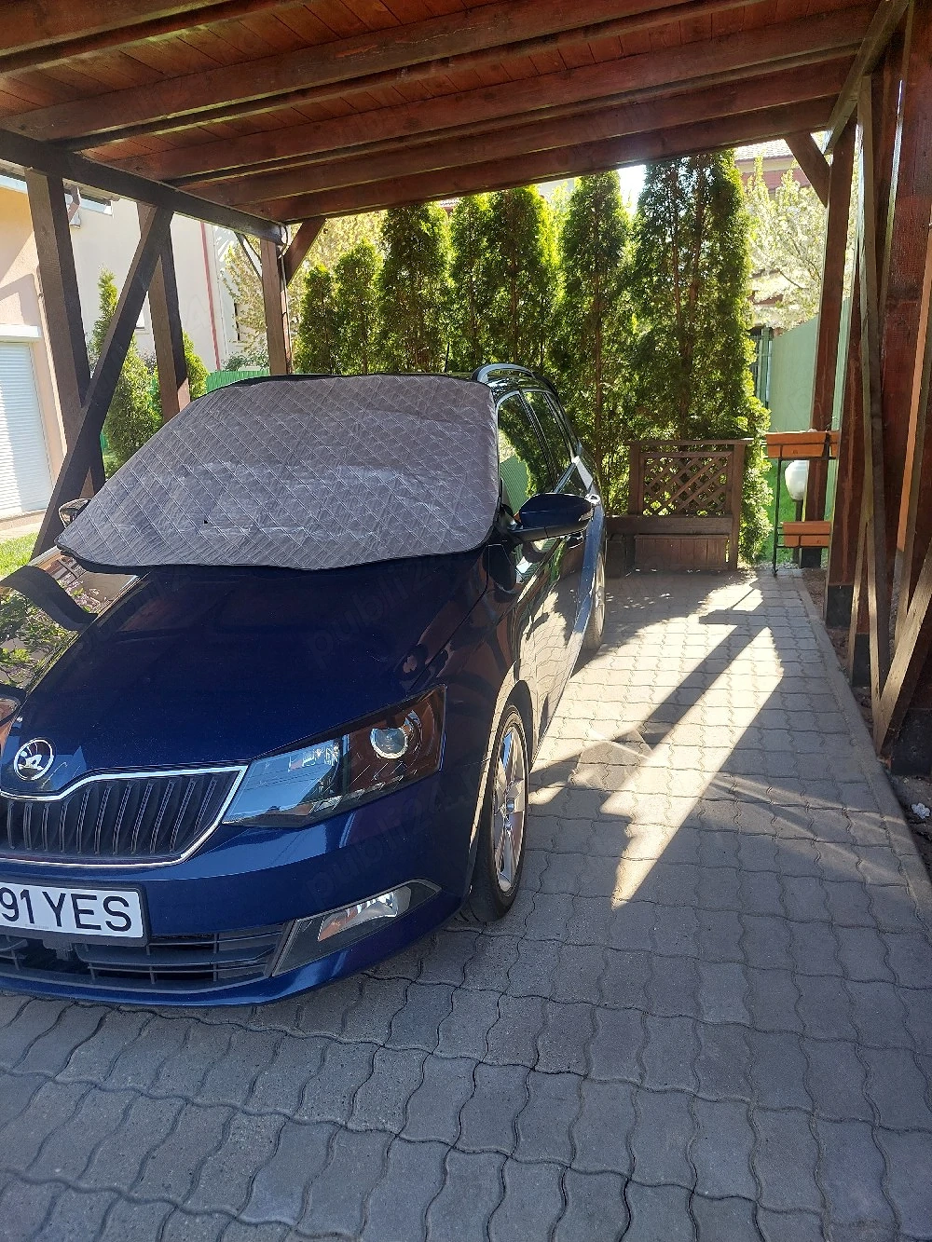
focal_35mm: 25
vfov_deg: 69.4
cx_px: 466
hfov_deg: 54.9
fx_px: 897
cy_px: 621
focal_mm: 5.23
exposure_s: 1/141
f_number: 1.8
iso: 40
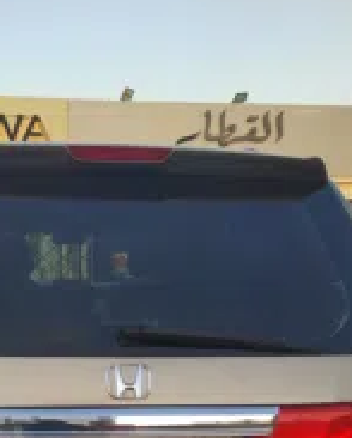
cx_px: 105
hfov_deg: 30.6
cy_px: 404
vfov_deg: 35.5
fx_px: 637
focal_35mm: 49
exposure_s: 1/744
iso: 466
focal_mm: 5.52
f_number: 1.9
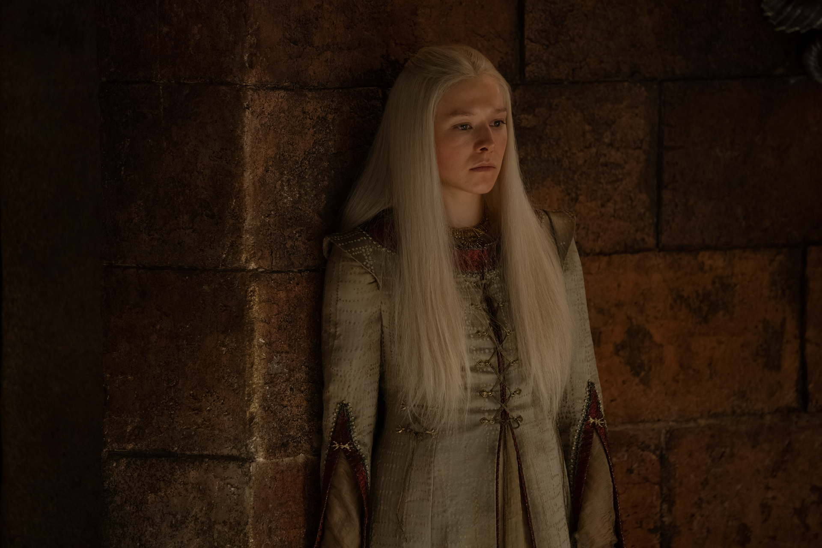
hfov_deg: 10.3
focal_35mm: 200
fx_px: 4566
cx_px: 411
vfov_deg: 6.9
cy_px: 274
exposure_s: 1/80
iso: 3200
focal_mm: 200
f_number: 2.8
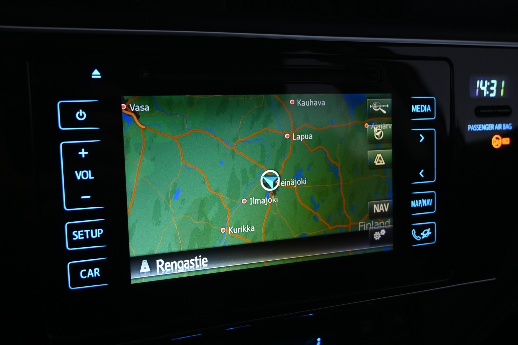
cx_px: 259
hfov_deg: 52.2
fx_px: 529
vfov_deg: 36.2
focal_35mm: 37
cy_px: 172
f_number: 5
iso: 1000
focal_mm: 24.5
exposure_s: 1/40
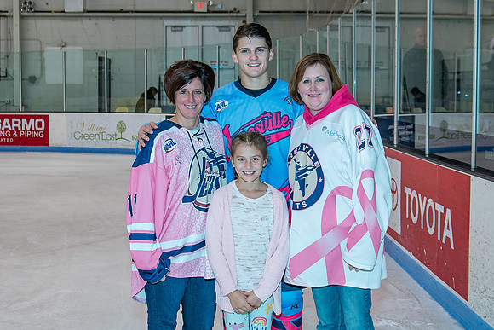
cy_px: 146
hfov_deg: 35.0
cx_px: 264
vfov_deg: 23.8
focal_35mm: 57
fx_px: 783
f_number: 4.5
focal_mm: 28
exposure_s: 1/200
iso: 400
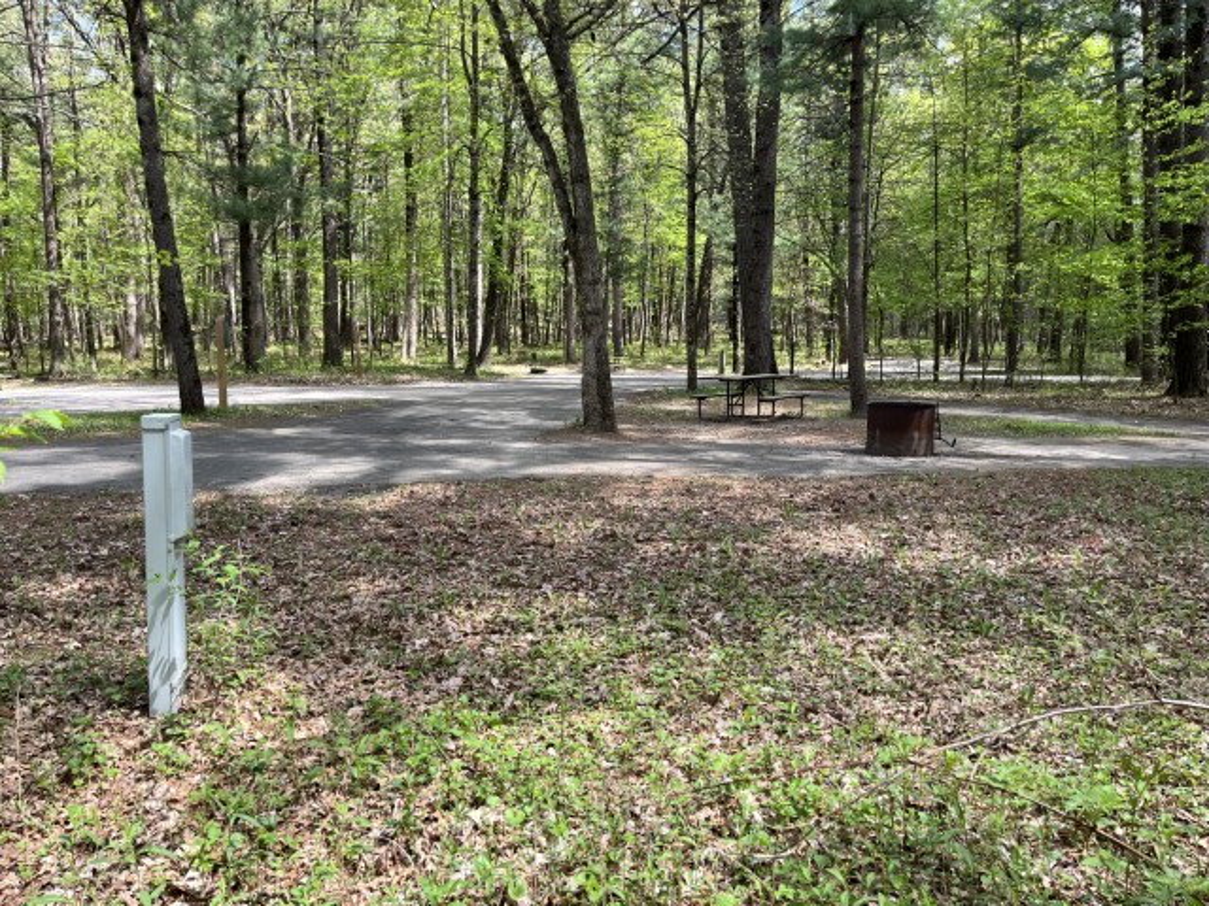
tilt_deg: -5.0
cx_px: 604
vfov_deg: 53.1
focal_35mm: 26
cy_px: 453
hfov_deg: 67.3
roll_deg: -0.7
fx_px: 908
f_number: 1.6
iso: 50
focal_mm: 5.1
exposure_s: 1/517
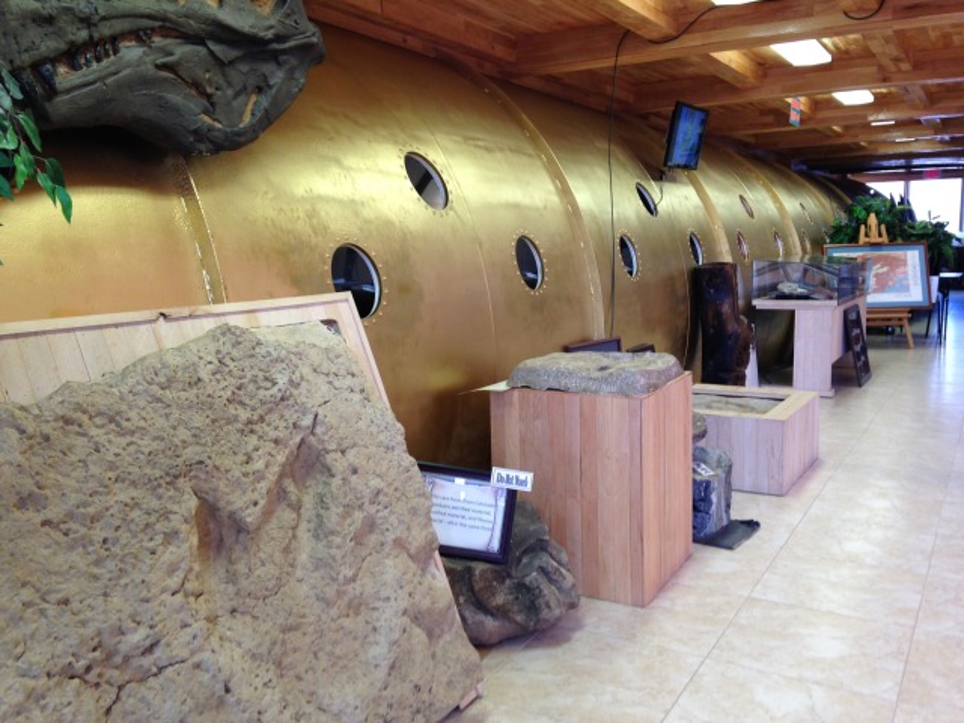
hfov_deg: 55.4
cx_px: 482
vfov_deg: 42.9
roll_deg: +1.3
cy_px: 362
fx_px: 919
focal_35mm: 33
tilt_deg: -9.0
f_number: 2.4
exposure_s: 1/24
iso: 50
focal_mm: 4.12
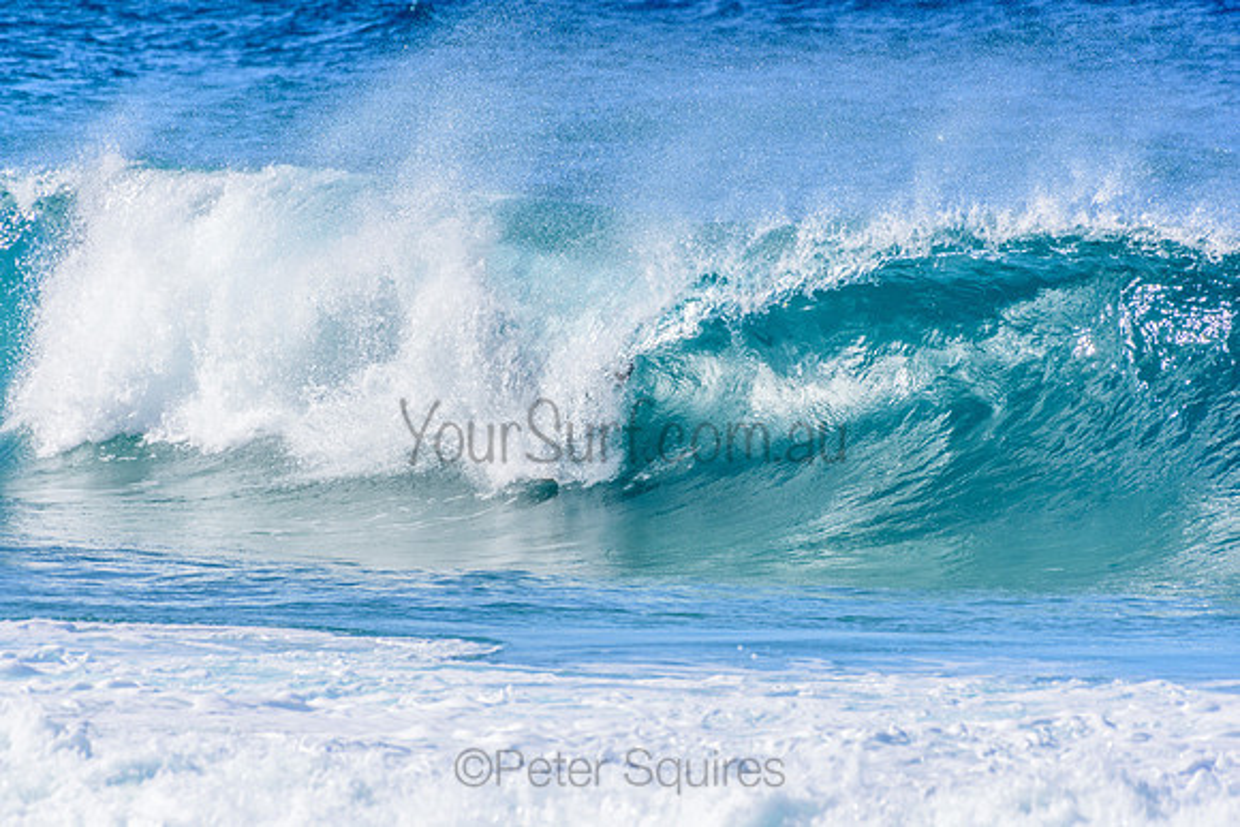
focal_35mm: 750
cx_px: 620
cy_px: 414
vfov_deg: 1.8
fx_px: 25838
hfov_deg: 2.7
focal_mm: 500
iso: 280
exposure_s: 1/2000
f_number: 5.6
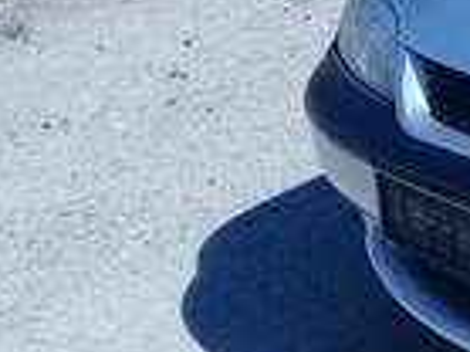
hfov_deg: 11.7
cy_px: -56
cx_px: 1021
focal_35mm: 147
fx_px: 1994
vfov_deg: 9.9
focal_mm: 3.3
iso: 50
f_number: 2.2
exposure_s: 1/2123
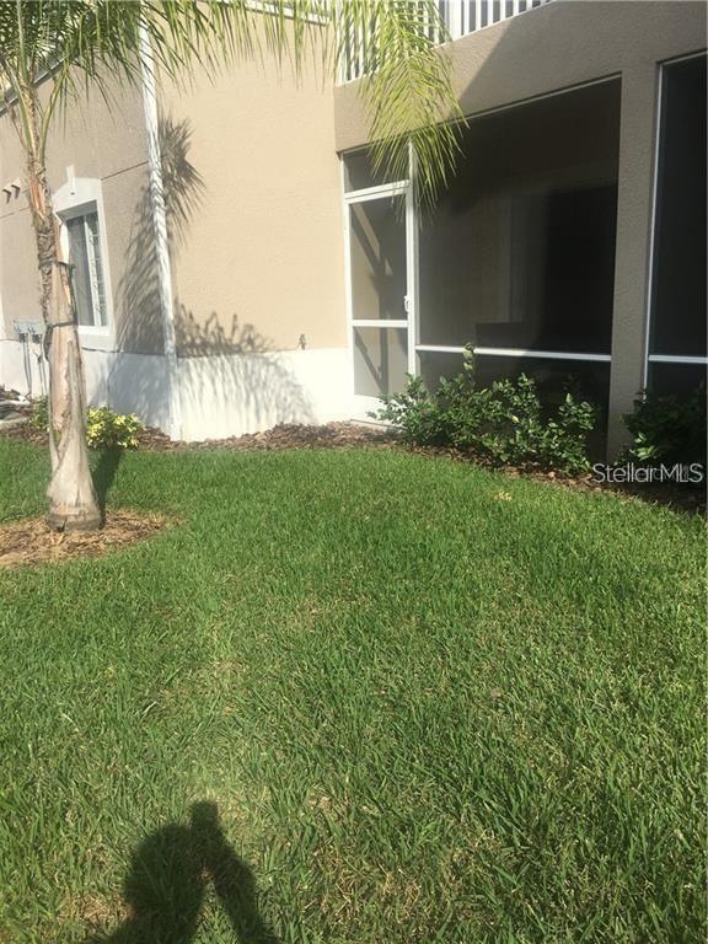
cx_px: 354
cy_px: 472
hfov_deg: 48.2
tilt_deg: -11.4
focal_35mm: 29
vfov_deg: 61.7
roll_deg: +1.5
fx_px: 791
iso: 25
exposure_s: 1/2404
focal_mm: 4.15
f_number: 2.2
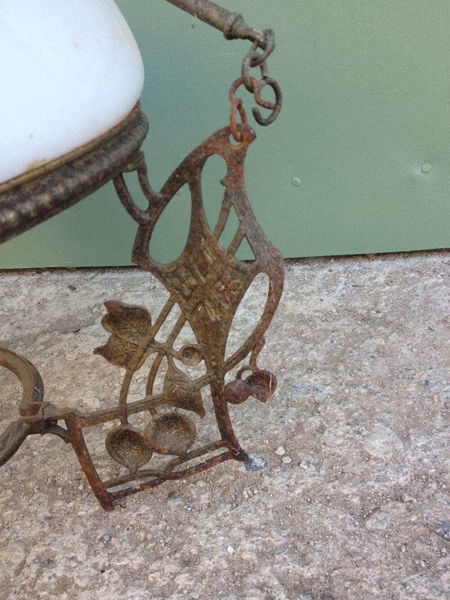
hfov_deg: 40.7
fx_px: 607
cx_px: 225
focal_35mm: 35
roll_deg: +7.7
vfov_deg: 52.6
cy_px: 300
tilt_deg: -26.4
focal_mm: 4.28
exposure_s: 1/120
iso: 80
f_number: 2.4
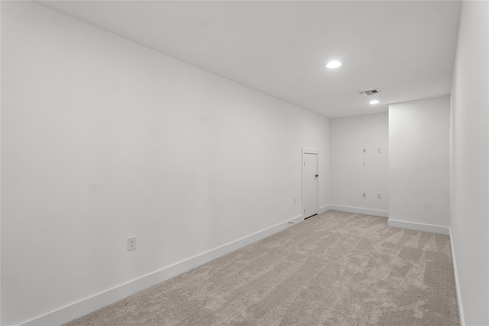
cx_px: 244
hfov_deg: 96.7
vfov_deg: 73.7
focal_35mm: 16
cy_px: 163
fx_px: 217
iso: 200
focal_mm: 16
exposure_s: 1/2.5
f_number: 8
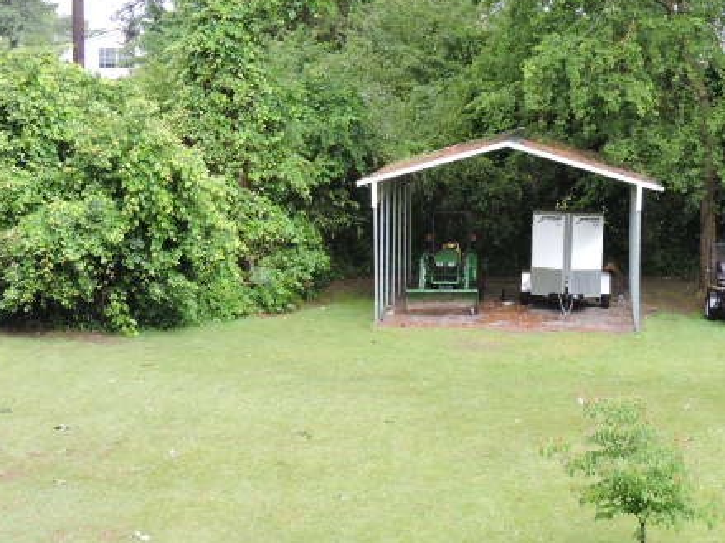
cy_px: 239
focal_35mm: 102
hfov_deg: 19.2
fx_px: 2136
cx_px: 462
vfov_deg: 14.5
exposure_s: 1/320
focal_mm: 12.5
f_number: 3.9
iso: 800
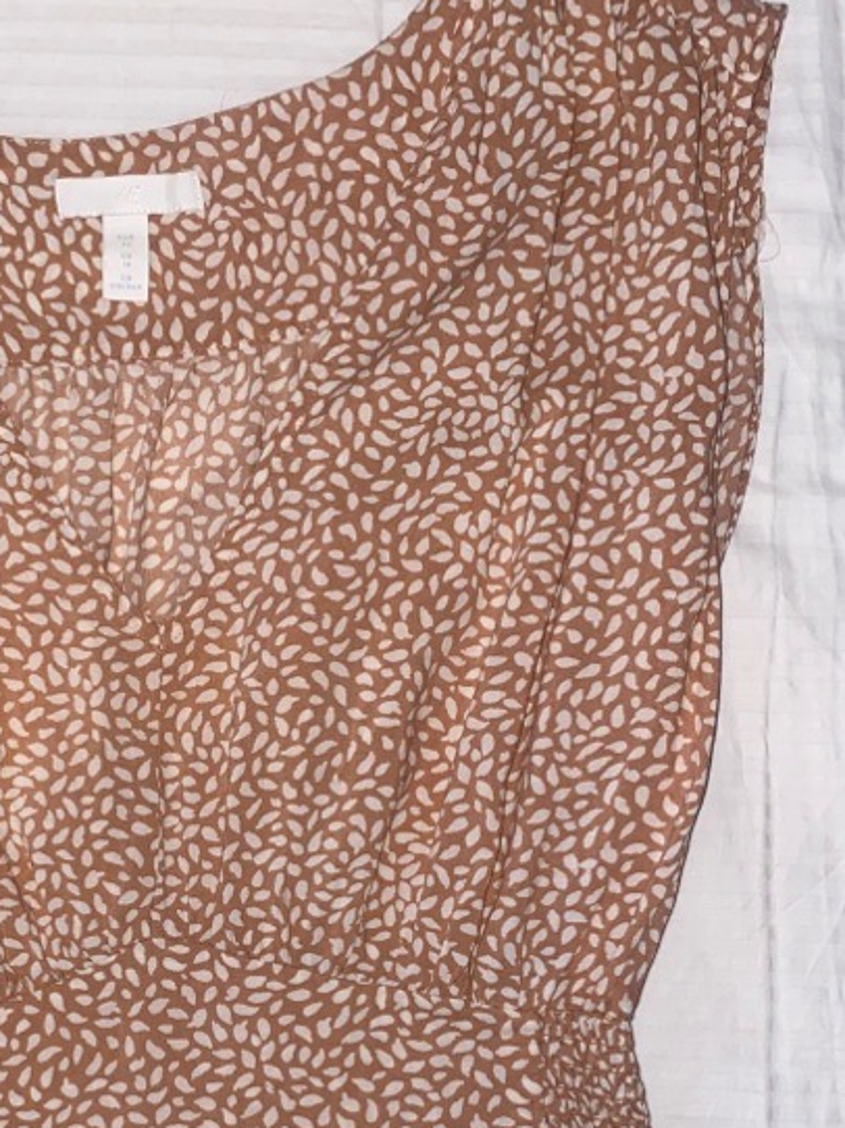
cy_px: 939
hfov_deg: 29.7
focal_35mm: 48
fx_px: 1564
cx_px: 200
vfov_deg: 37.9
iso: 50
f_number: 1.8
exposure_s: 1/33
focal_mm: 4.25
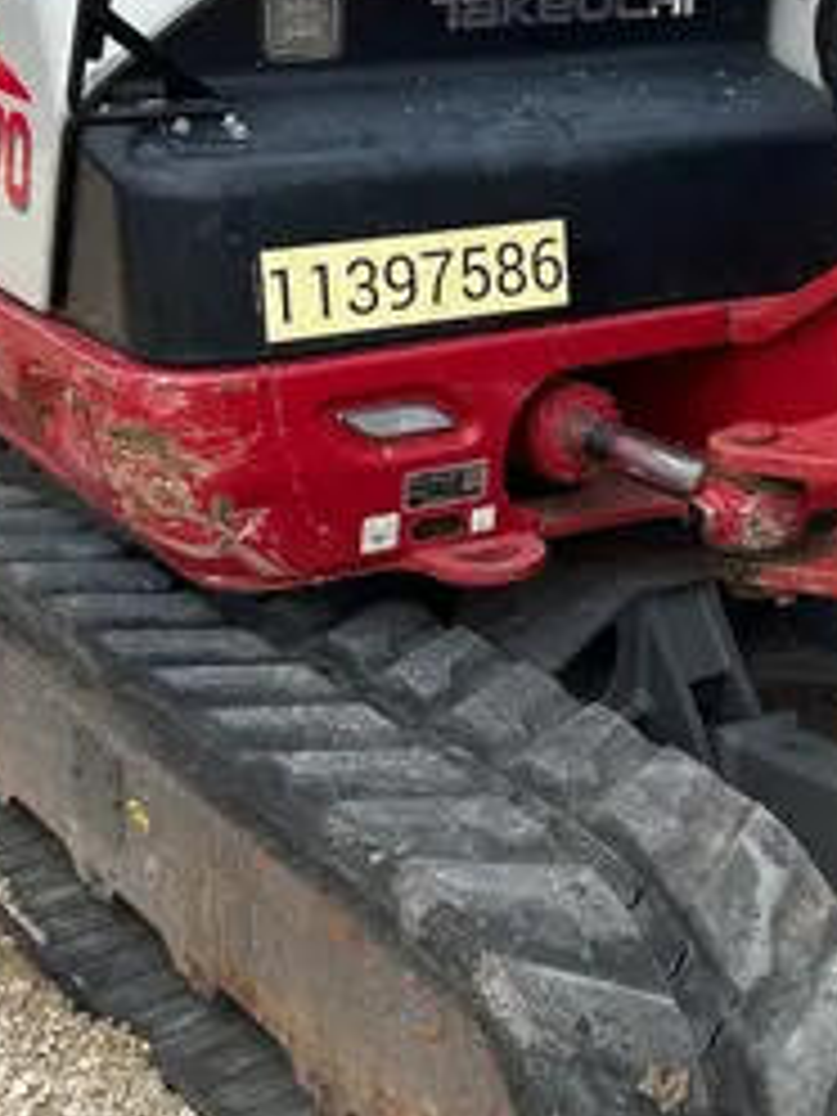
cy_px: 322
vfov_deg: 25.1
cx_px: 666
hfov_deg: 19.0
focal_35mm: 77
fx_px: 2482
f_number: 1.5
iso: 50
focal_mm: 5.7
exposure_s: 1/2841
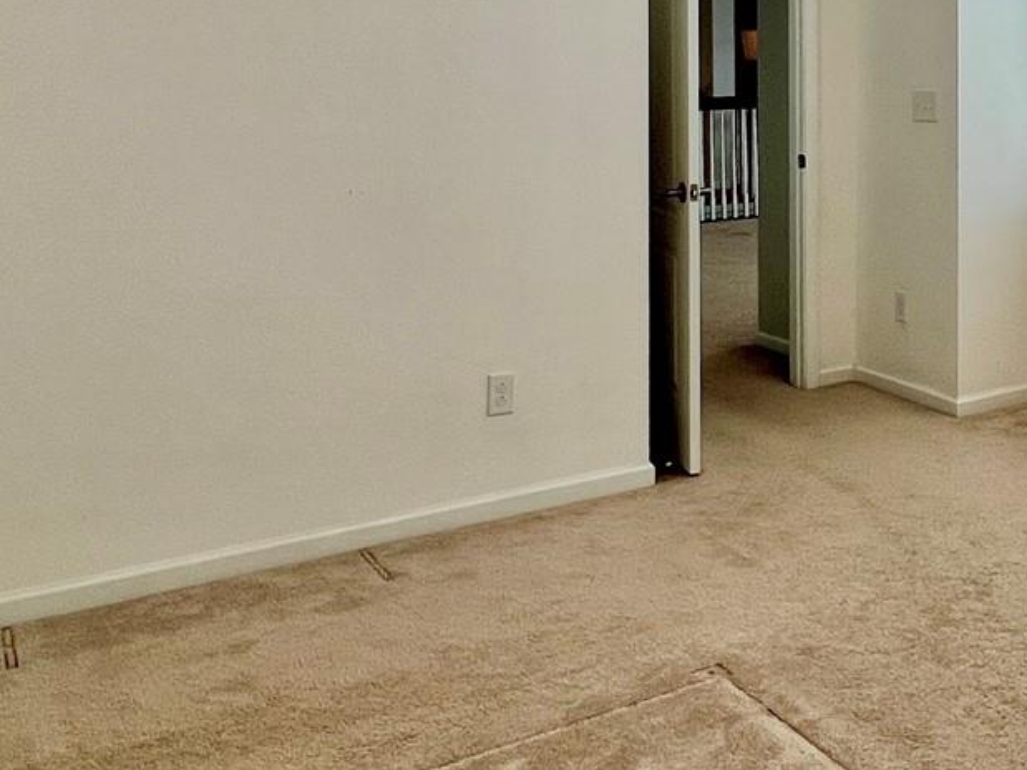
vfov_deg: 32.0
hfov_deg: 38.7
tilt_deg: -1.6
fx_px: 1275
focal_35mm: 43
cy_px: 83
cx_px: 1035
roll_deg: -0.1
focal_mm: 1.57
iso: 50
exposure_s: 1/120
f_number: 1.8
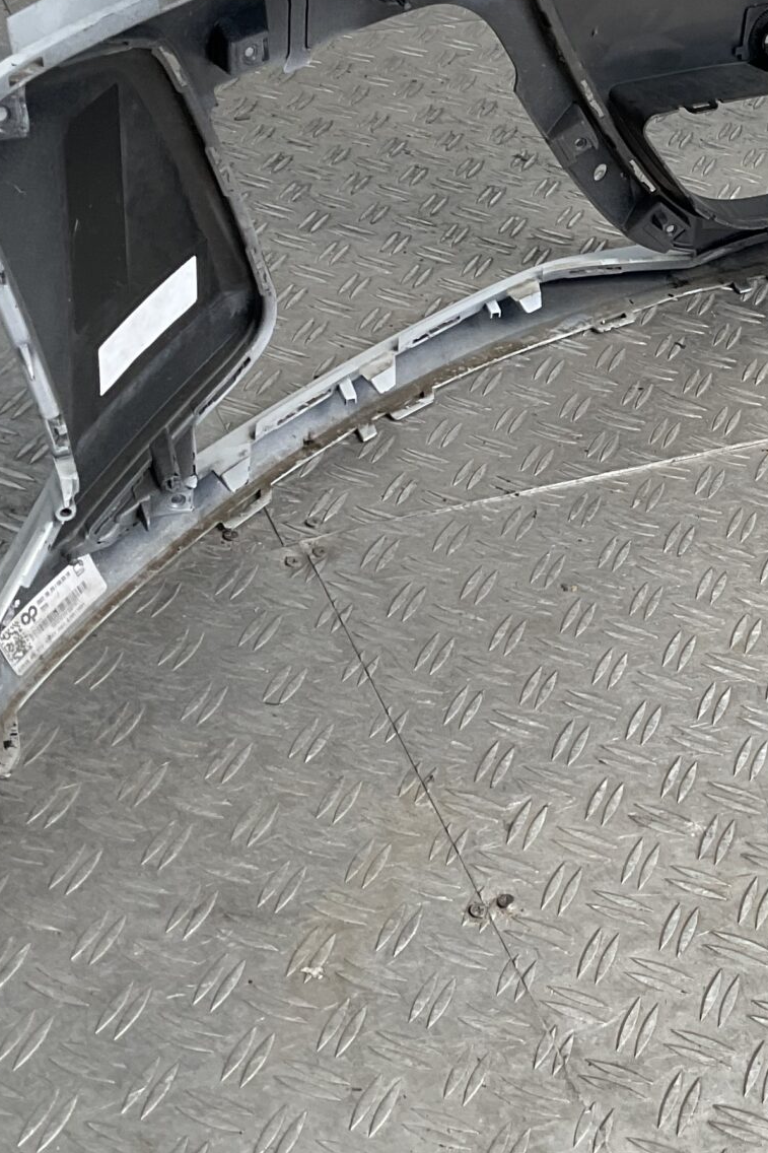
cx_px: 798
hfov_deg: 19.3
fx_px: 2176
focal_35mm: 68
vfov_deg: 29.3
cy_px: 310
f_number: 1.8
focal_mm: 3
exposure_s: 1/268
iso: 16
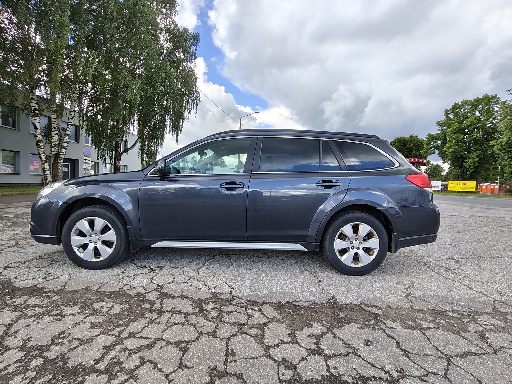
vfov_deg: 81.7
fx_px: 222
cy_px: 192
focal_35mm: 15
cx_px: 256
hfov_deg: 98.2
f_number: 2.2
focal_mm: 1.67
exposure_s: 1/117
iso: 50
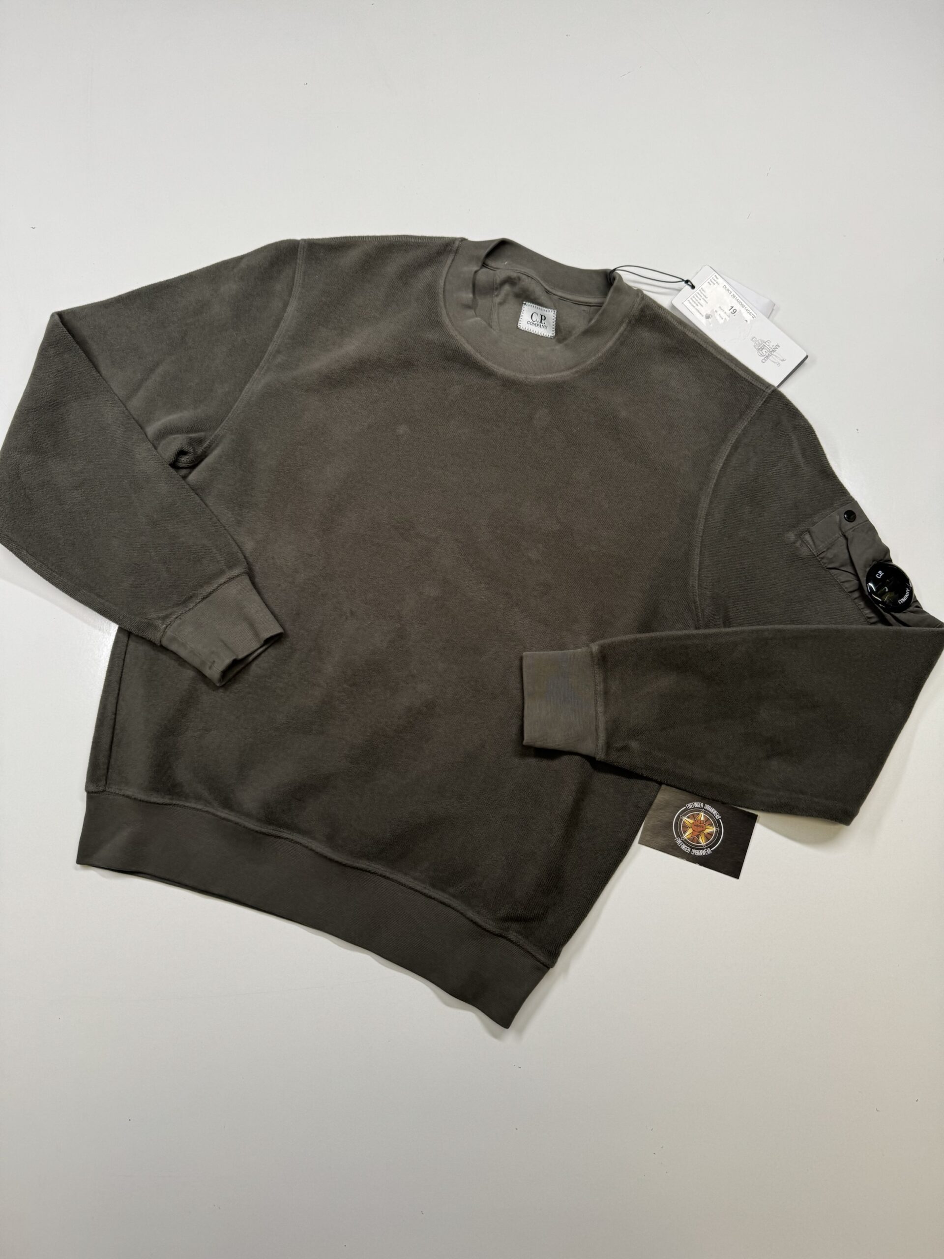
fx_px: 873
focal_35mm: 24
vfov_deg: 71.6
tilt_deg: -80.8
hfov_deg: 56.8
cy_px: 630
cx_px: 472
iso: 64
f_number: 1.78
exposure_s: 1/121
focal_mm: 6.76
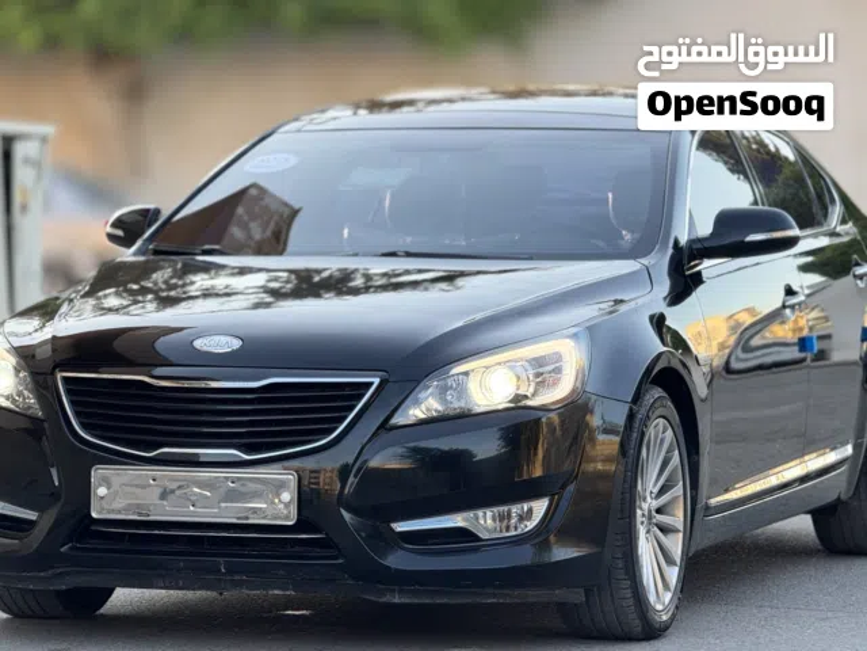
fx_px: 3006
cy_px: 326
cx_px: 434
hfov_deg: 16.4
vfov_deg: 12.3
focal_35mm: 120
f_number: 2.8
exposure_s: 1/108
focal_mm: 15.66
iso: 50
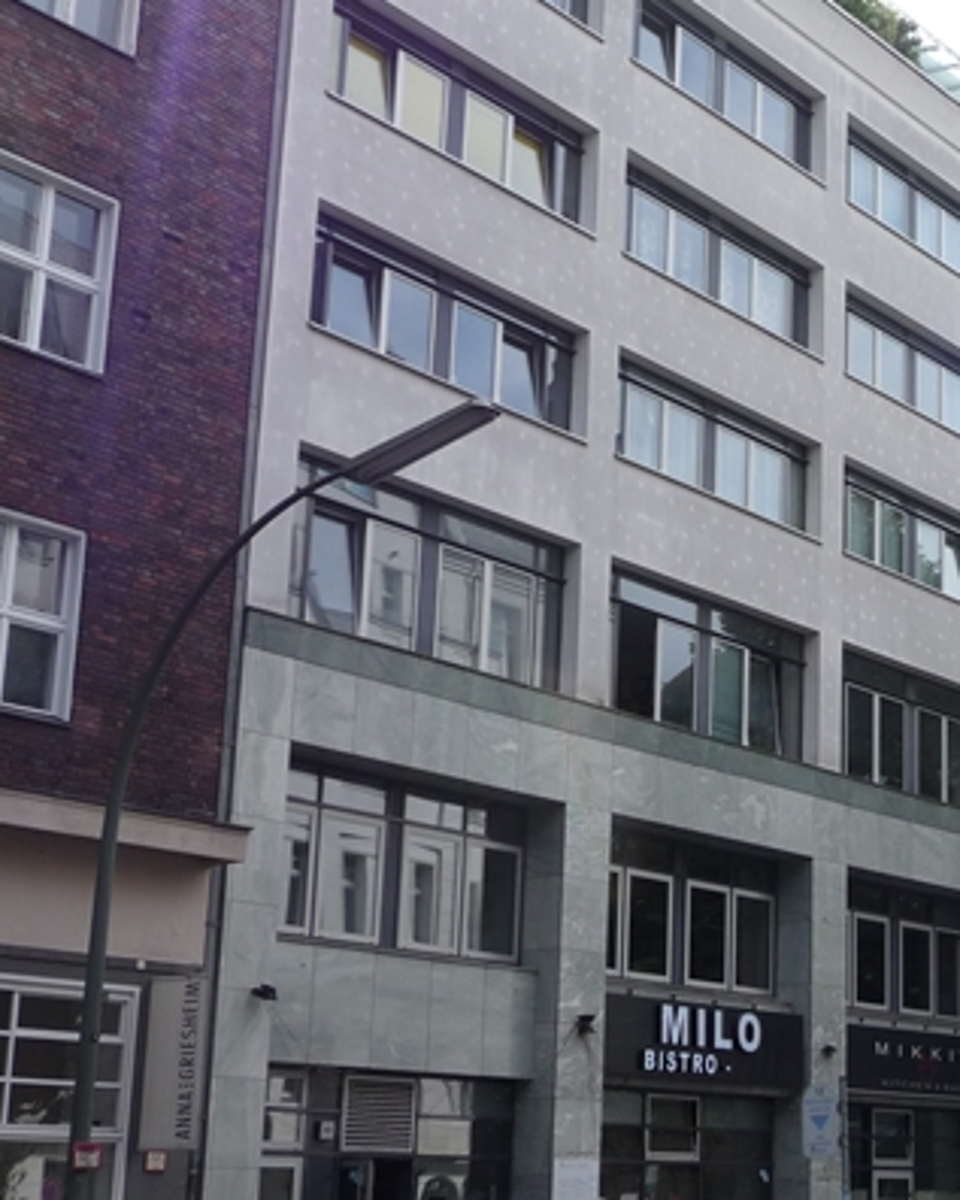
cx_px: 1114
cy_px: 555
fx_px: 2379
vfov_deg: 28.3
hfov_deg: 21.4
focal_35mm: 67
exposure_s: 1/500
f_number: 3.6
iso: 100
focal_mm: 5.6
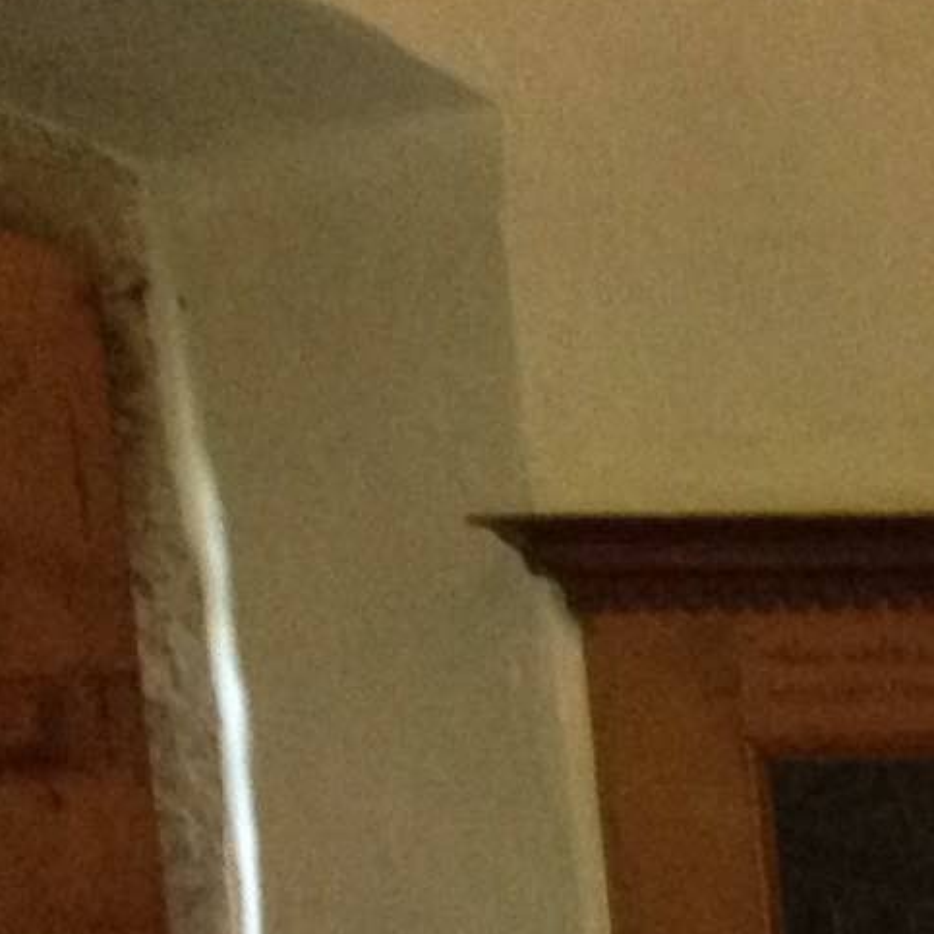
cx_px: 3022
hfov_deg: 7.2
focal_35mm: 209
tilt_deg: -12.1
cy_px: 1878
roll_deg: +1.2
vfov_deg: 8.0
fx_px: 6380
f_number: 2.4
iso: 200
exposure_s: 1/20
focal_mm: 4.28
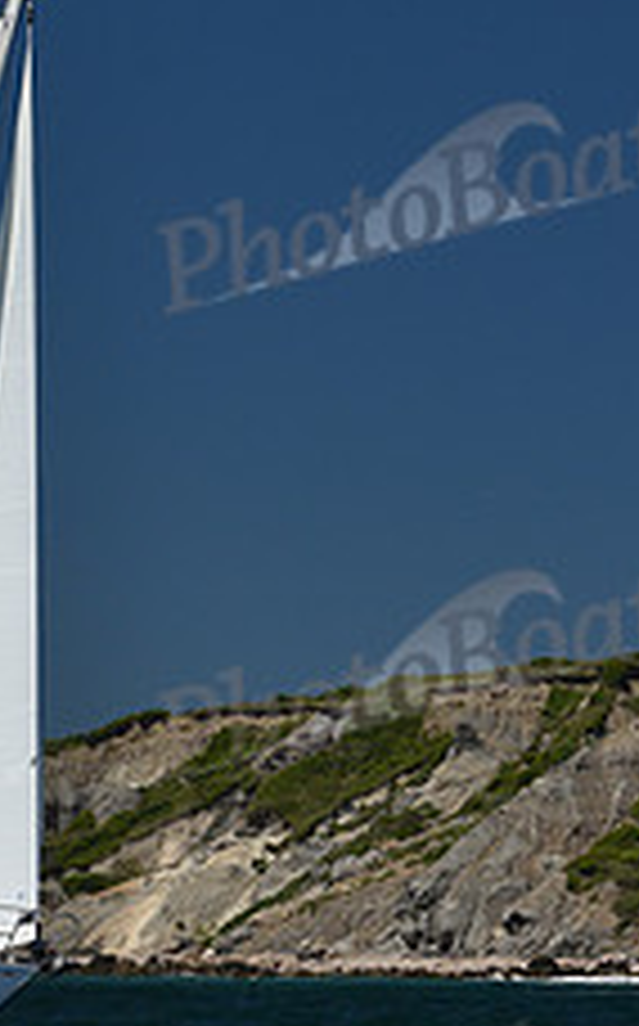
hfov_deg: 5.5
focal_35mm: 239
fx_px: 6676
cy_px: 495
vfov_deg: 8.8
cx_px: -74
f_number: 8
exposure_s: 1/800
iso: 250
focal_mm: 92
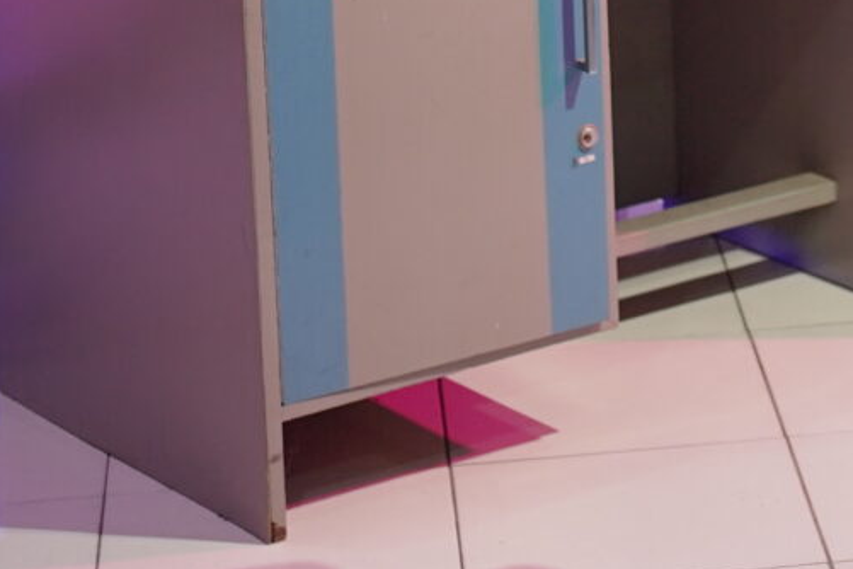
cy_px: -505
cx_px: 1057
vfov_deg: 7.4
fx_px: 4241
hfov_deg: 11.2
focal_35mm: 179
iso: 400
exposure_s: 1/100
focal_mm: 35
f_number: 2
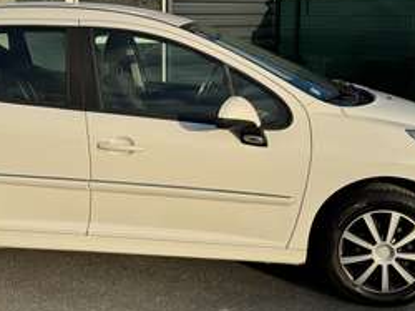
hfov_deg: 38.8
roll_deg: +0.1
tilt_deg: -8.3
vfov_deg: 29.5
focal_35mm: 49
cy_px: 107
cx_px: 164
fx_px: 587
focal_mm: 6.86
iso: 80
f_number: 1.78
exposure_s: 1/7092
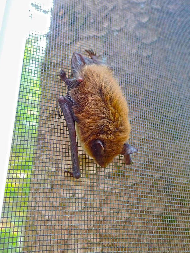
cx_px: 97
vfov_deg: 58.4
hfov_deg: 45.4
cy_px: 125
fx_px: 227
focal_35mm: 31
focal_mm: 5.4
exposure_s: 1/40
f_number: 2.3
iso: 200
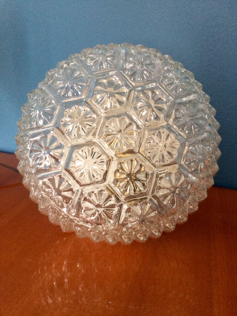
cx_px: 118
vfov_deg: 61.7
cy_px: 158
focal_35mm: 29
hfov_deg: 48.2
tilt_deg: -24.7
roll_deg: -0.1
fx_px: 265
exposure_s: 1/17
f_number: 2.2
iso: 250
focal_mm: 4.15
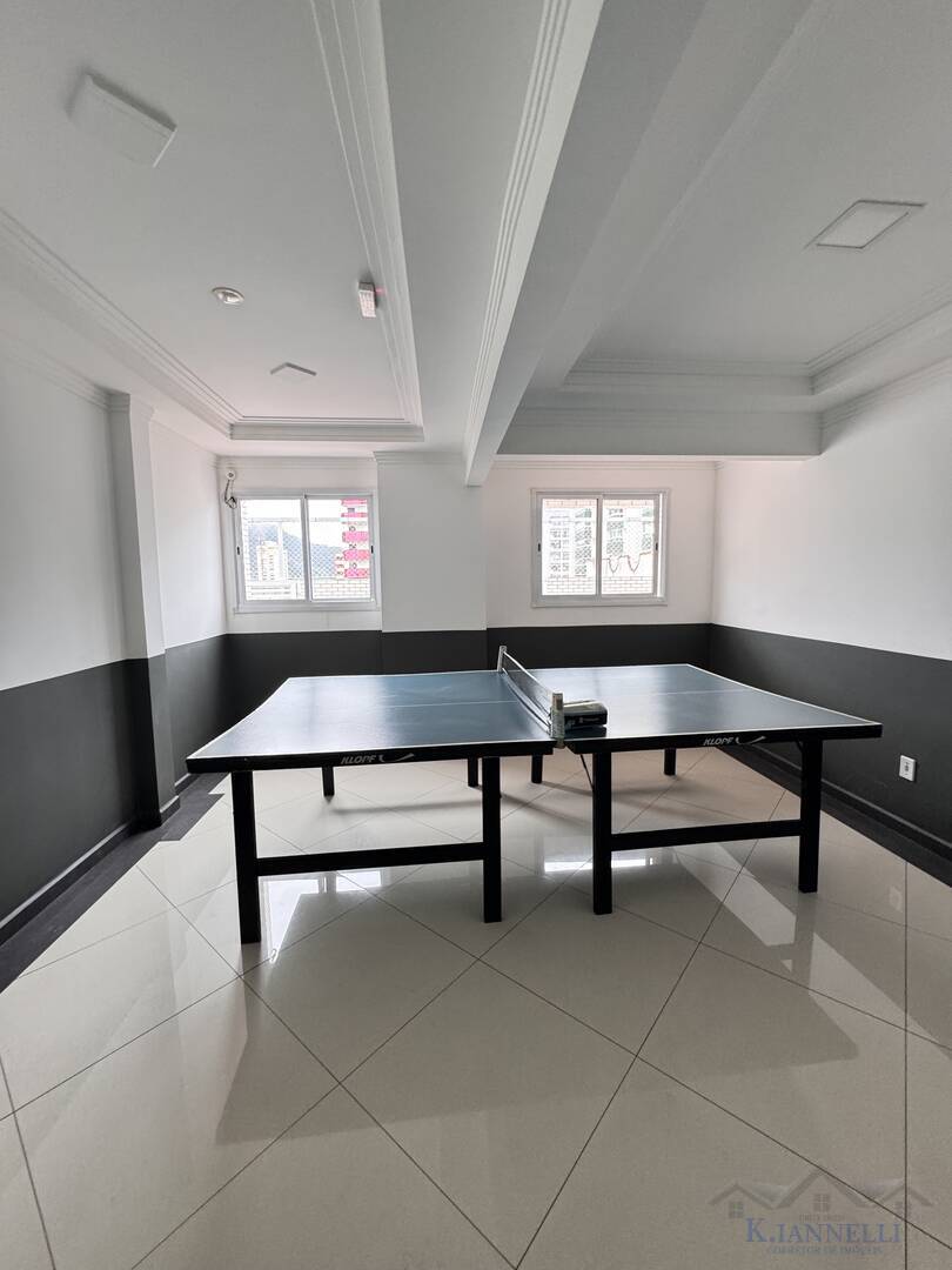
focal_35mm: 14
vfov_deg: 102.1
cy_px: 635
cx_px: 476
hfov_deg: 85.7
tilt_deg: -4.5
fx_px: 513
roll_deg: +1.7
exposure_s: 1/99
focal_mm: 2.22
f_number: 2.2
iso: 200
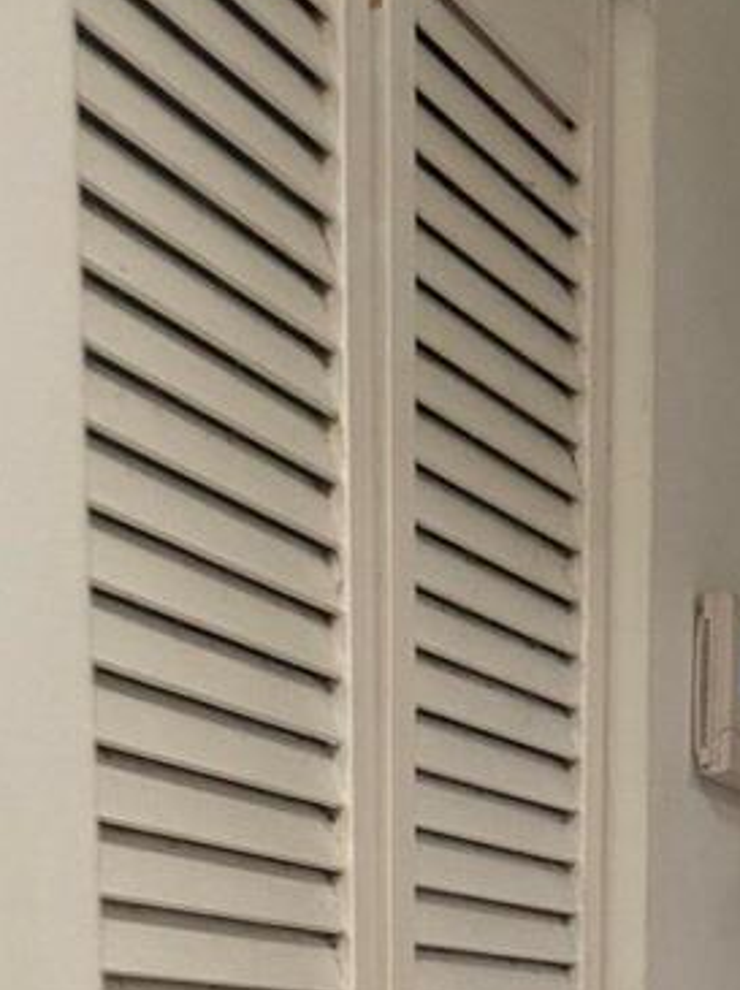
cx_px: 385
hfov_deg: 18.6
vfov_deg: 21.7
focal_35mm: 79
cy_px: 1375
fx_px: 2256
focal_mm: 6.76
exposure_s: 1/120
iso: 200
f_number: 1.78
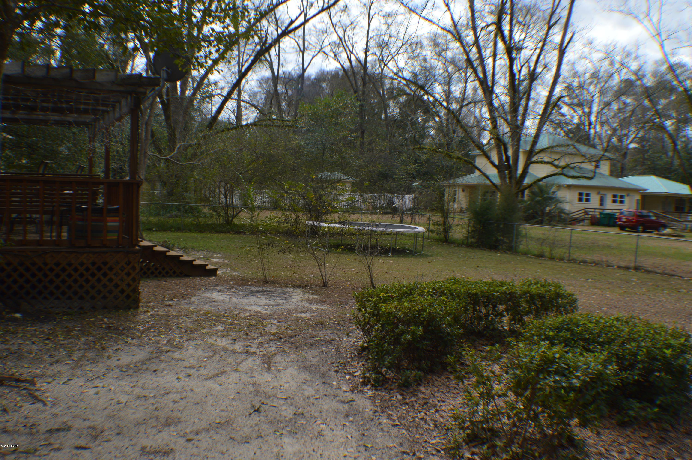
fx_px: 749
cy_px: 230
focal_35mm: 39
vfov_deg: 34.1
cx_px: 346
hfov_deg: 49.6
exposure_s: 1/160
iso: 100
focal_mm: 26
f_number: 6.3
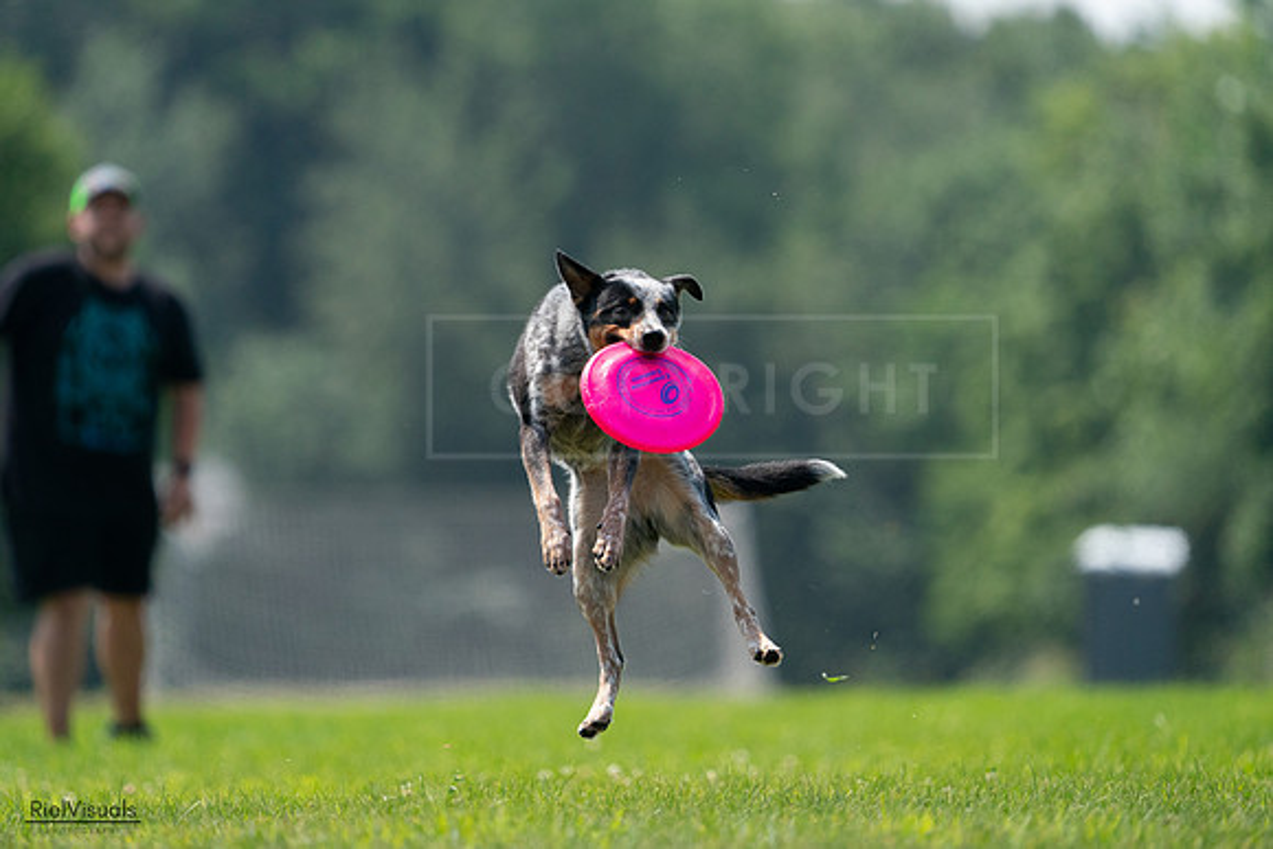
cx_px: 636
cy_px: 424
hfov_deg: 4.2
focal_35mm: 496
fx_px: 17542
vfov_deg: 2.8
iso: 1600
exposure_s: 1/4000
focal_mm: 496
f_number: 6.3
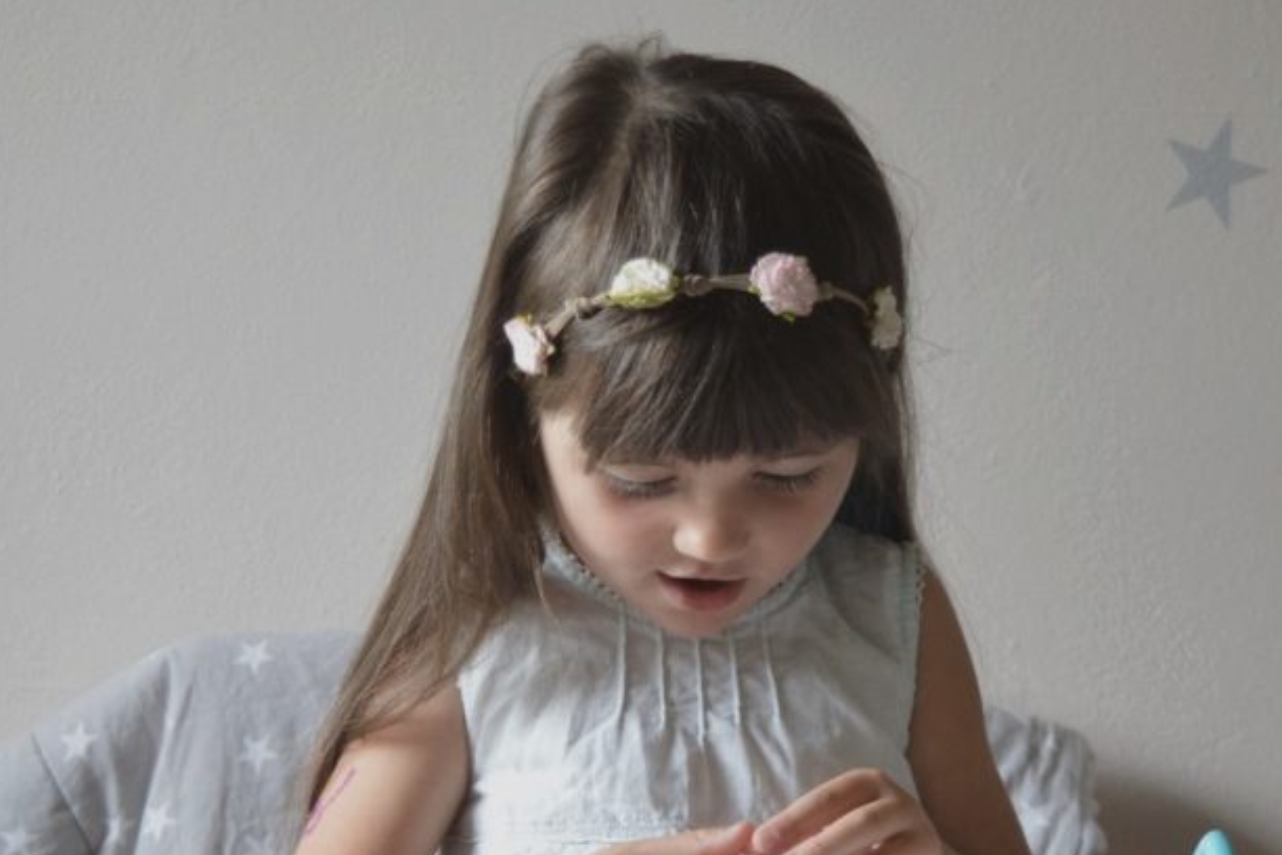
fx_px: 3205
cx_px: 687
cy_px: 648
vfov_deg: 15.1
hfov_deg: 22.6
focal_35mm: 90
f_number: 4.5
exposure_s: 1/60
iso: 800
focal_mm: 34
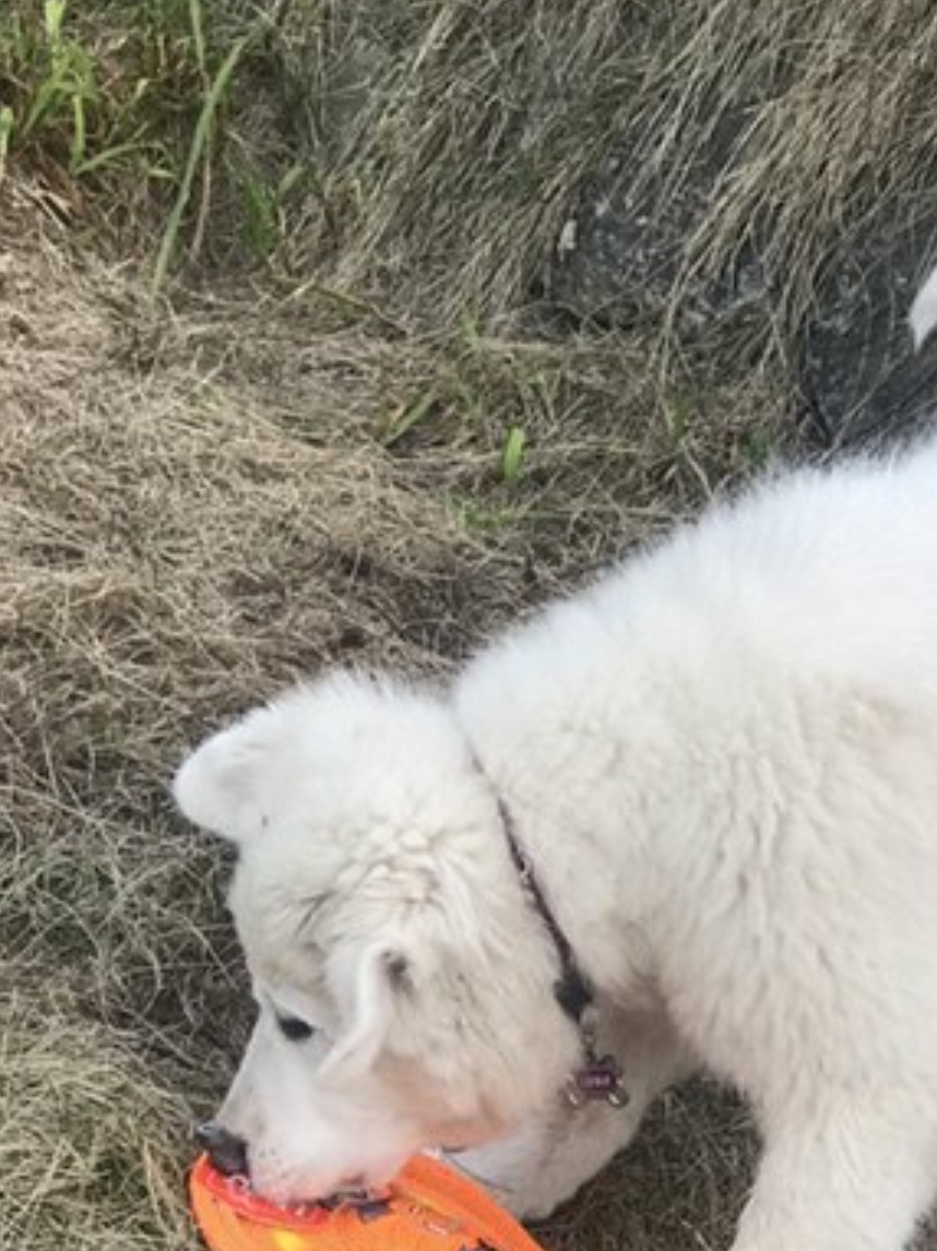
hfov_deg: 11.7
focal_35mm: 127
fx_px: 4589
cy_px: 734
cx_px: 524
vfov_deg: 15.5
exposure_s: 1/60
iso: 32
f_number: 2.8
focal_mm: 6.6
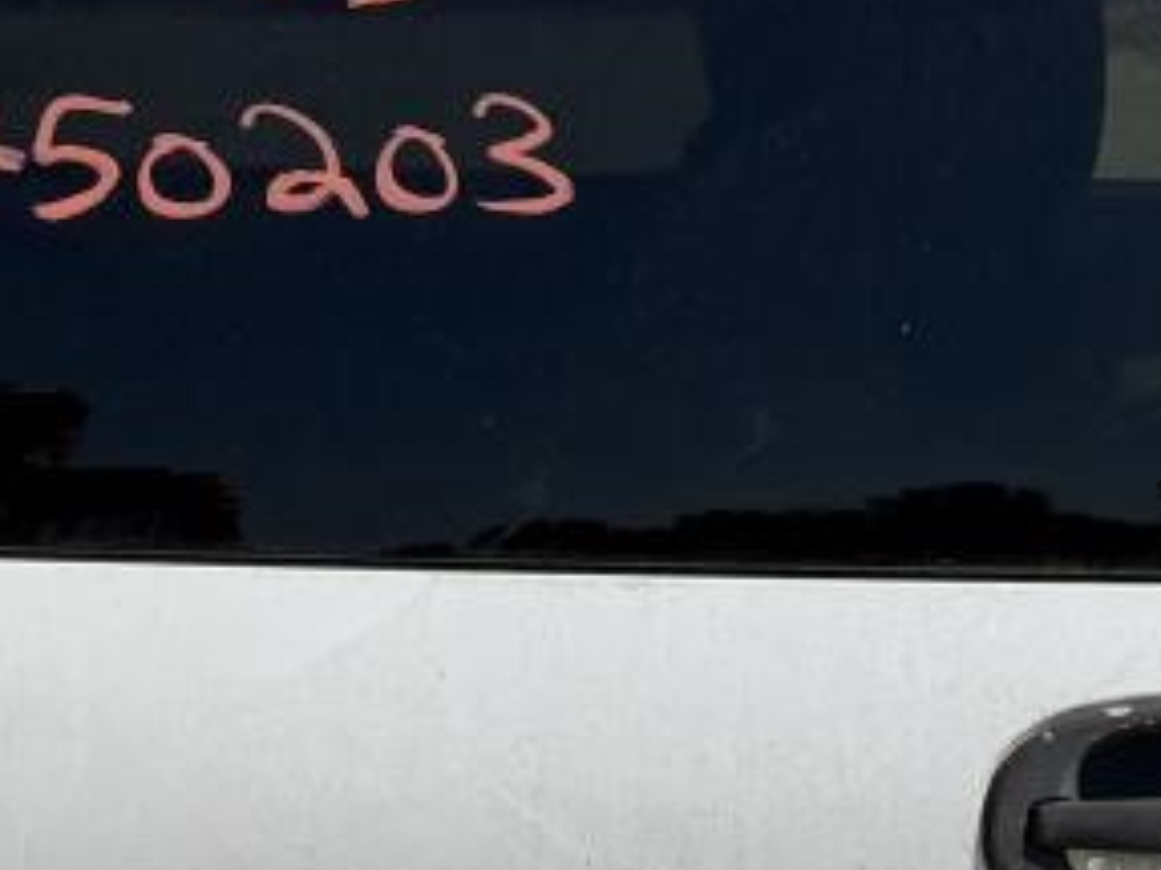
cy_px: 995
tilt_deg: -13.7
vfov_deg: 13.5
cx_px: 57
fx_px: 3587
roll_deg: +3.5
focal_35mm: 107
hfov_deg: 18.0
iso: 80
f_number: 1.78
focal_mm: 6.76
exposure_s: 1/6711
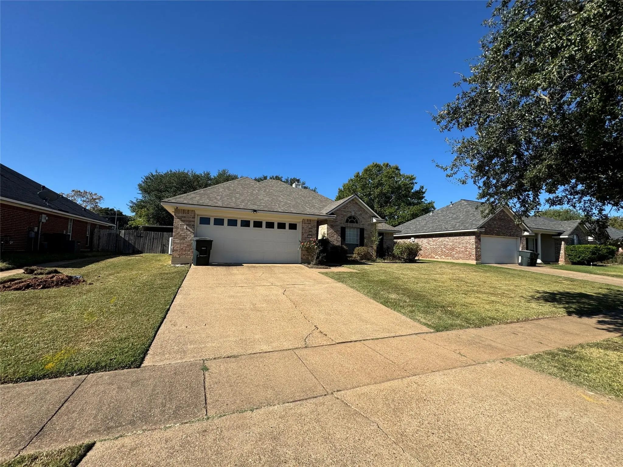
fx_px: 252
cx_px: 312
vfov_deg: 85.7
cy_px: 234
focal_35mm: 14
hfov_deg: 102.1
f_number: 2.2
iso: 50
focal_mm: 2.22
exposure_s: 1/1832
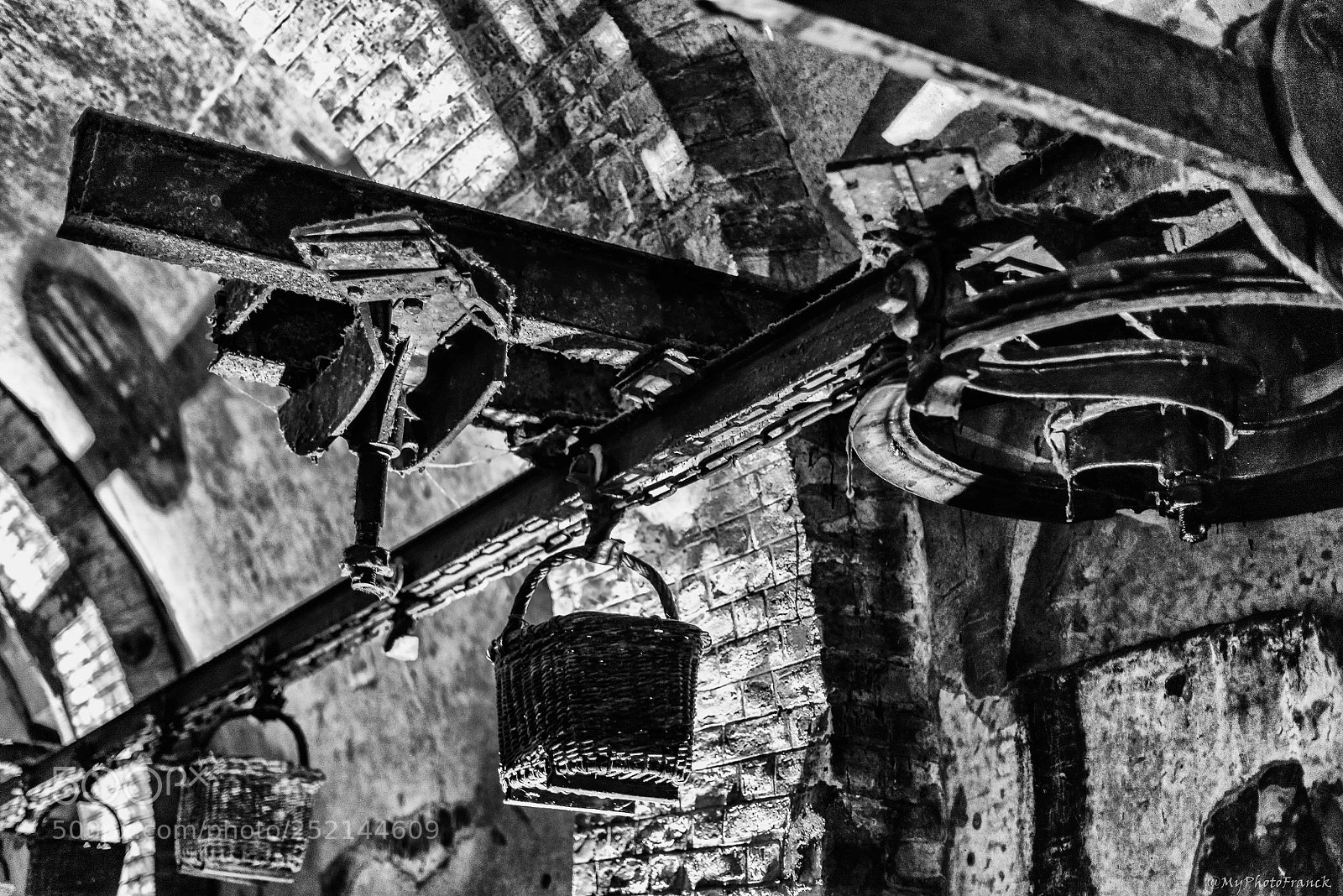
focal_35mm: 50
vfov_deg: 27.0
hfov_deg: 39.6
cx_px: 672
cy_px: 448
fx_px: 1866
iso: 1250
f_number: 1.4
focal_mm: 50
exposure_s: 1/50
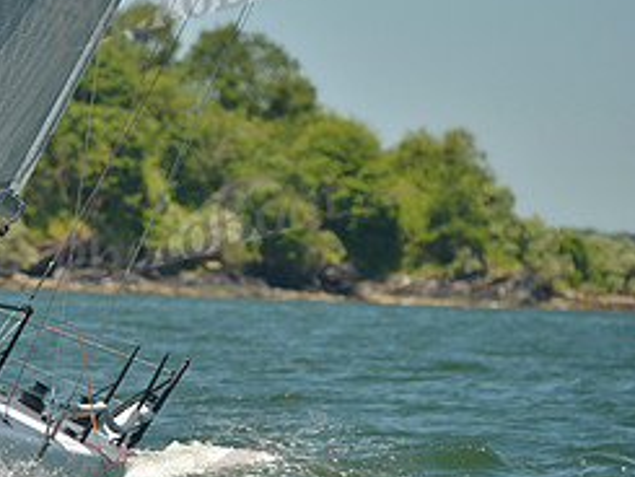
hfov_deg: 6.0
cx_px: -83
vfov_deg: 4.5
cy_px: 398
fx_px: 6057
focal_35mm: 330
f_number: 4
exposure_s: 1/1250
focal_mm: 145
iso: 280
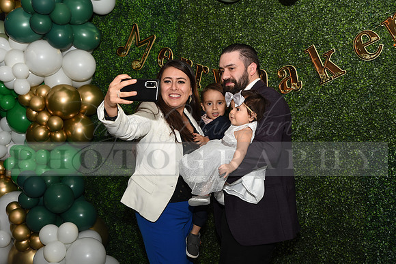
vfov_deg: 31.9
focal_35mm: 42
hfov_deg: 46.4
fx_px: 462
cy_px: 132
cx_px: 198
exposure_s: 1/60
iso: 100
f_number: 4
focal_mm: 42
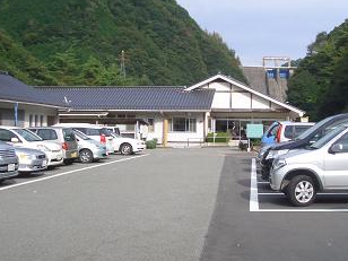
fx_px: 483
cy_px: 96
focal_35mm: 48
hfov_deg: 39.5
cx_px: 205
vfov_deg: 30.1
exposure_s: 1/640
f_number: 4
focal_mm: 4.8
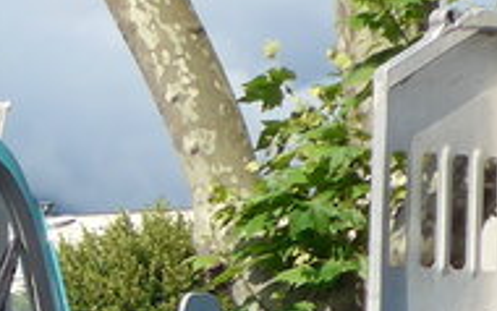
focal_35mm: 294
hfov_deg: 6.9
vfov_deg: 4.4
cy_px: 747
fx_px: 3985
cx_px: -458
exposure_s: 1/1000
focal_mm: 9
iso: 80
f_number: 2.8
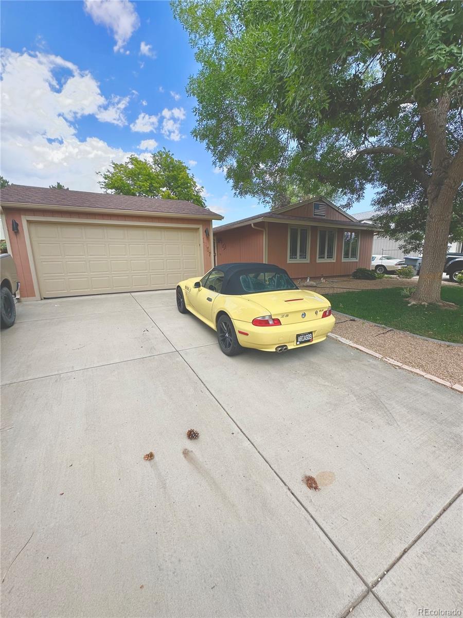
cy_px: 309
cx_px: 232
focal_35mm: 14
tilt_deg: -9.8
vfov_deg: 102.1
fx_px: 250
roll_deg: -0.1
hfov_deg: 85.7
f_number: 2.2
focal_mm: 2.22
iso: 40
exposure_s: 1/779
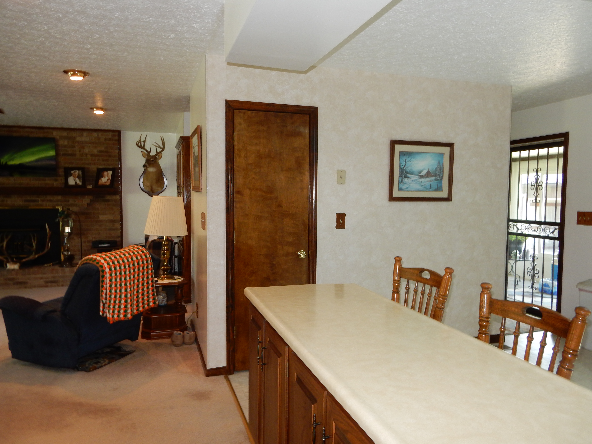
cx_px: 296
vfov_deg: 54.9
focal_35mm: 25
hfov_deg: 69.4
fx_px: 428
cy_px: 222
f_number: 3.7
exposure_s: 1/30
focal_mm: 4.5
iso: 200
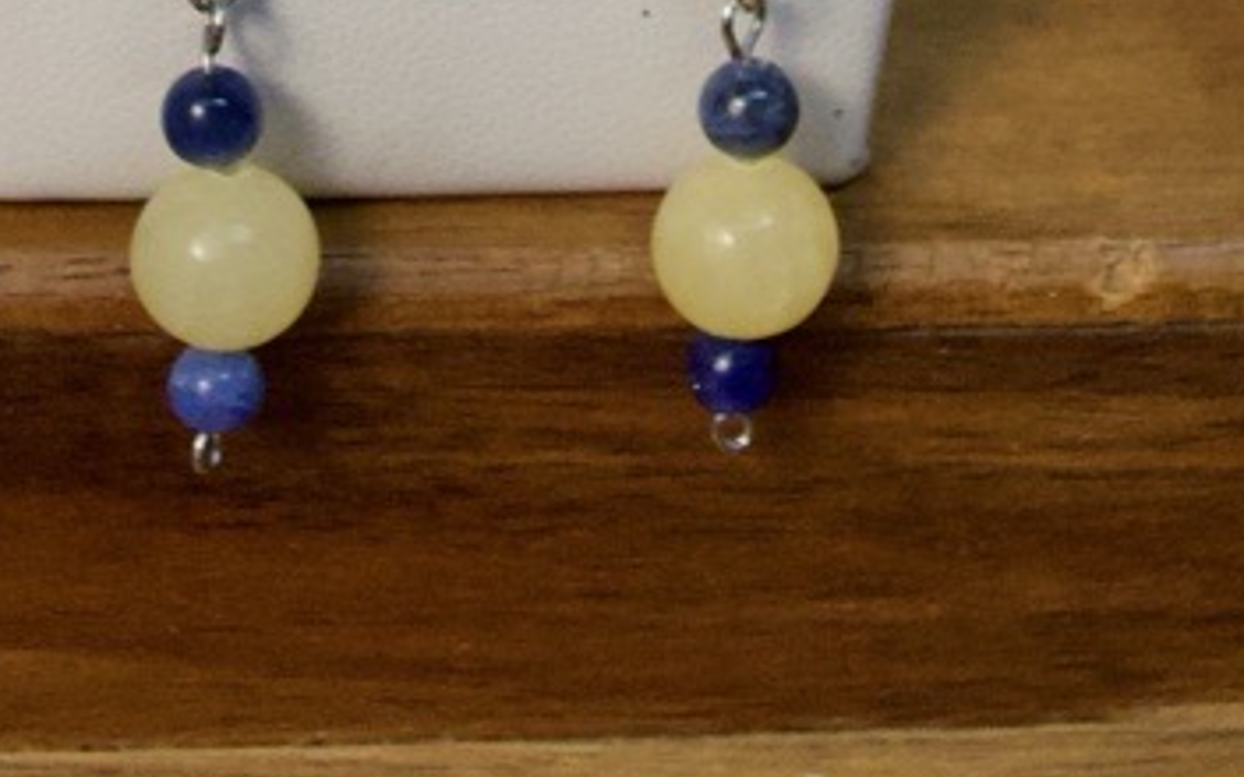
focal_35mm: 141
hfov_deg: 14.8
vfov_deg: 8.8
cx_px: 569
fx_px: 4780
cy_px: -770
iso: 800
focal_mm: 20
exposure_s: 1/160
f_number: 3.8
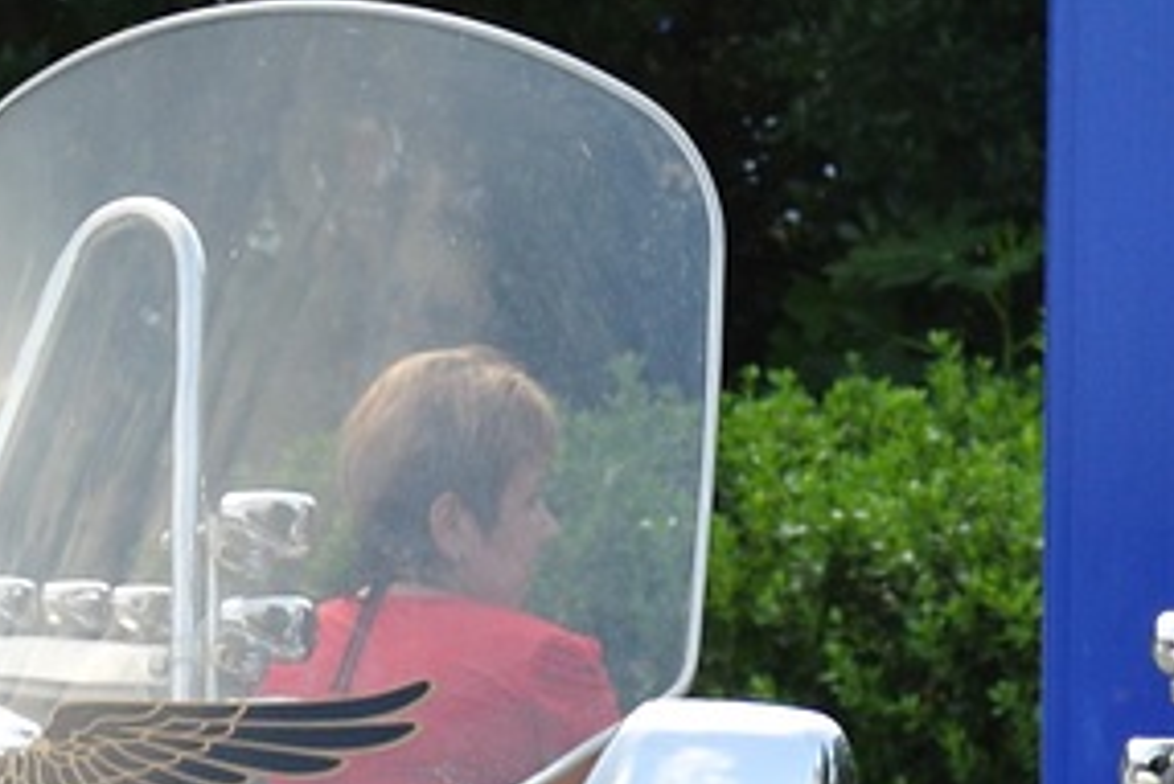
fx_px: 19543
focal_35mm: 599
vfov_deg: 2.3
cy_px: 1084
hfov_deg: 3.4
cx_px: -164
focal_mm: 53.1
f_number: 4.2
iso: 100
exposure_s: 1/100
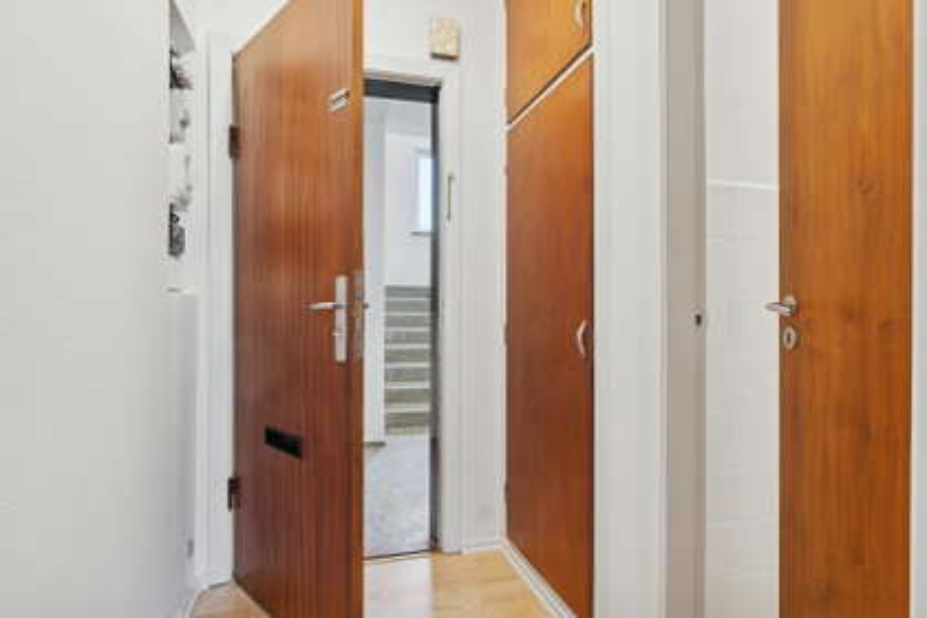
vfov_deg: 63.2
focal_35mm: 20
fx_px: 502
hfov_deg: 85.4
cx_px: 464
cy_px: 309
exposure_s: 1/5
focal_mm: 13
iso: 200
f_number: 8
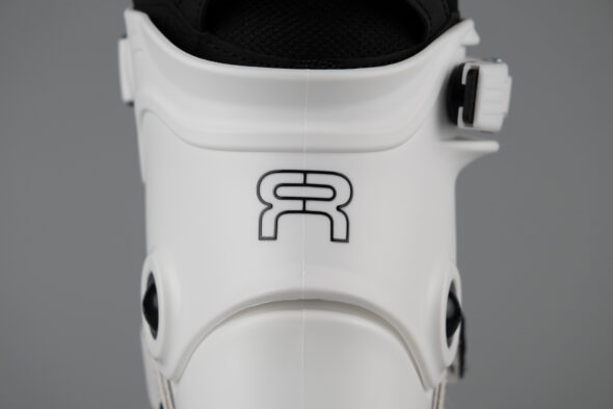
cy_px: 202
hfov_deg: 16.8
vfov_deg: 11.2
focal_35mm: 122
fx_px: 2077
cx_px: 303
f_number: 5.6
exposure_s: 1/100
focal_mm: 80
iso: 200
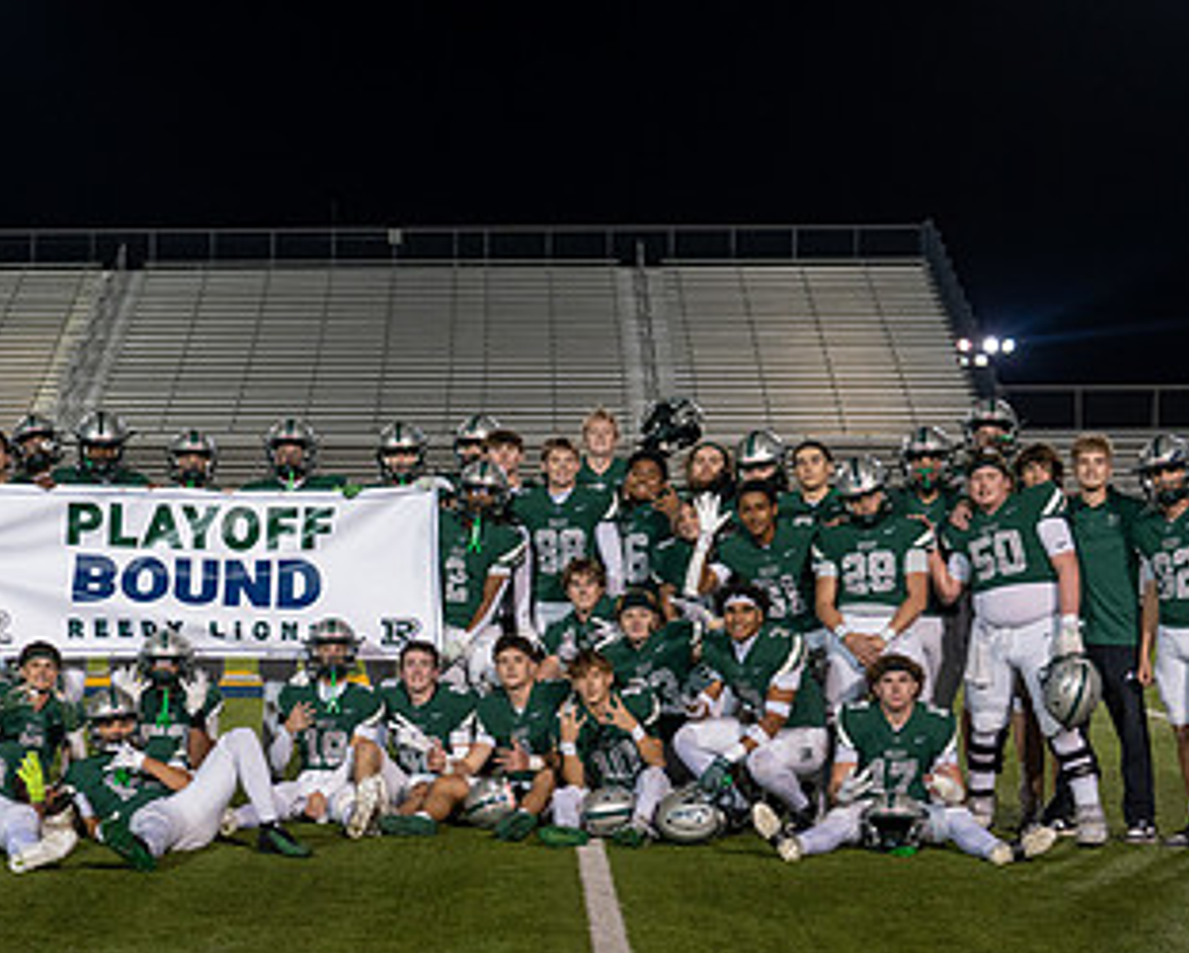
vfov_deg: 15.8
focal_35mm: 97
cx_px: 188
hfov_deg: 19.5
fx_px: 3416
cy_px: 668
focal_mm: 50
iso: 800
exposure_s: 1/400
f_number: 2.2
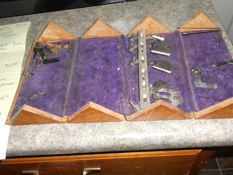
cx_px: 116
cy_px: 88
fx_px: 215
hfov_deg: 56.8
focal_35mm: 32
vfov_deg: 44.2
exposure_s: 1/25
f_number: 3.5
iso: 80
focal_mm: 5.8
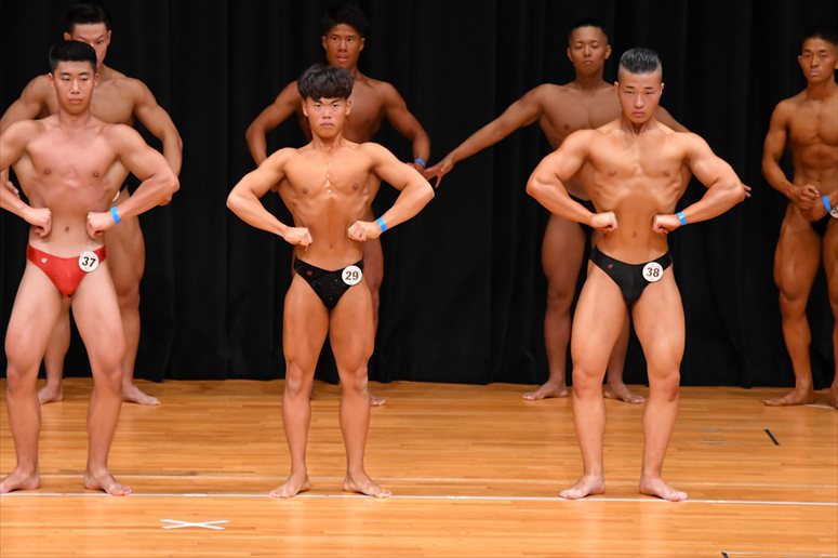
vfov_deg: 5.1
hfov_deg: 7.6
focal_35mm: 270
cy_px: 279
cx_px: 419
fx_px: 6282
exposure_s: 1/400
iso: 4000
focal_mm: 180
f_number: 5.6
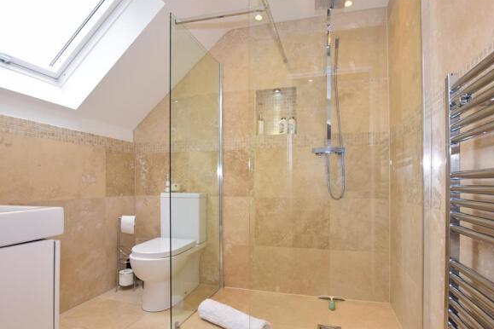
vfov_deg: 70.3
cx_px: 253
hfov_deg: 93.3
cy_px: 181
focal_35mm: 17
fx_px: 233
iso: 400
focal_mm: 10
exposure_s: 1/100
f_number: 5.6
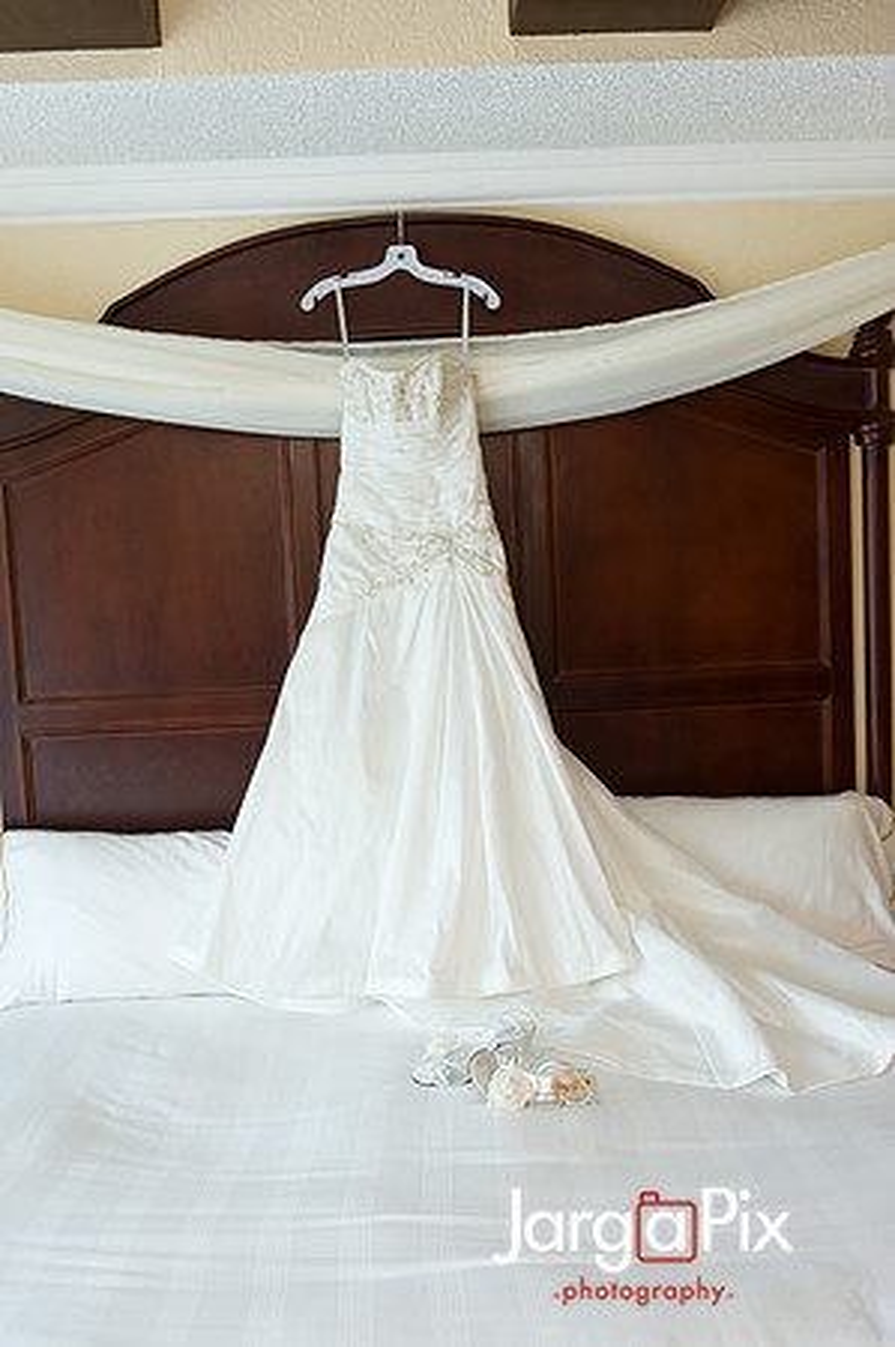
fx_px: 1346
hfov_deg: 36.8
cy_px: 674
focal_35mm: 36
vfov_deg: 53.2
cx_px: 448
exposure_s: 1/125
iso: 1600
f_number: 3.2
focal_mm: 36
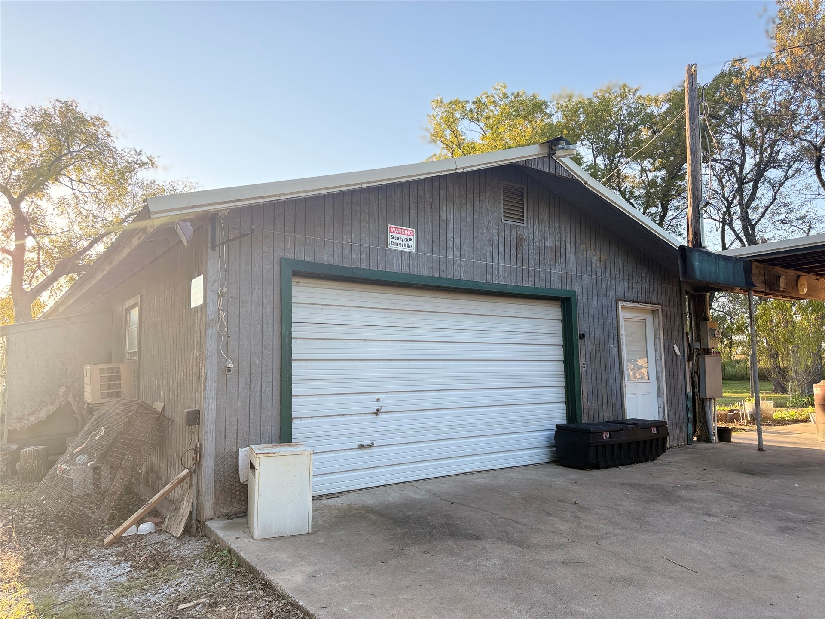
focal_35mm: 24
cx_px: 412
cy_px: 310
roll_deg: +0.6
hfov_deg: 71.6
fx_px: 572
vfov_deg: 56.8
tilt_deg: +5.8
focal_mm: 6.76
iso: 100
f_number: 1.78
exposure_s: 1/419
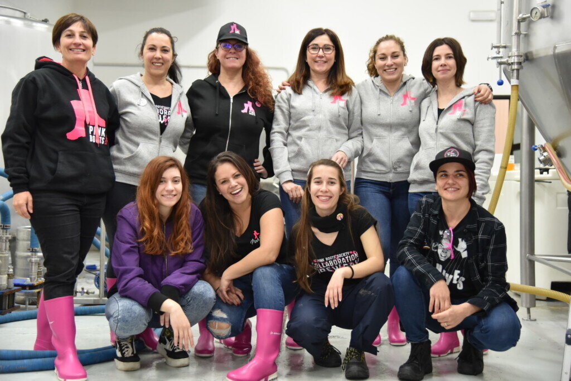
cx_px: 286
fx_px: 761
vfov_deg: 28.1
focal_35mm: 48
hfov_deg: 41.1
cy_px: 190
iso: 2000
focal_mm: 48
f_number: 4
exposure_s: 1/60
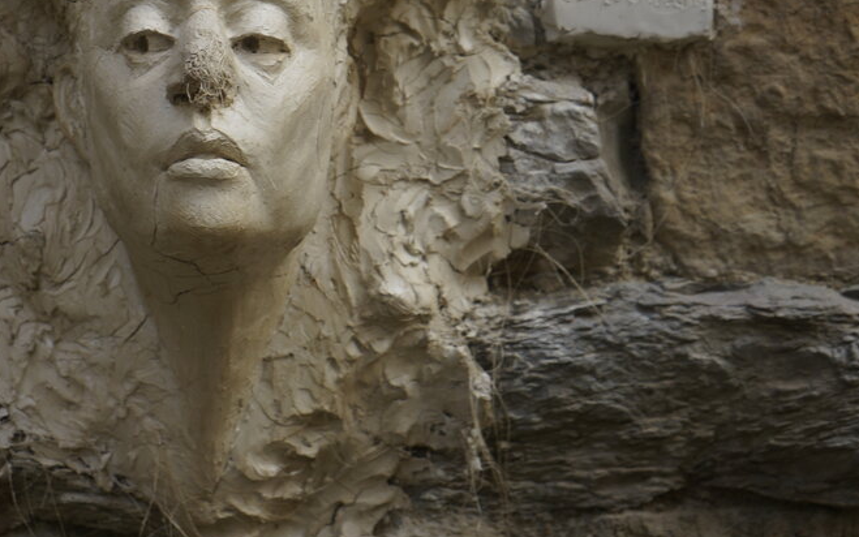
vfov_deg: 10.0
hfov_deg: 16.0
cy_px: 76
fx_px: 3044
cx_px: 211
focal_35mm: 130
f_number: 5.6
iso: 160
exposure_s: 1/125
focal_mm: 70
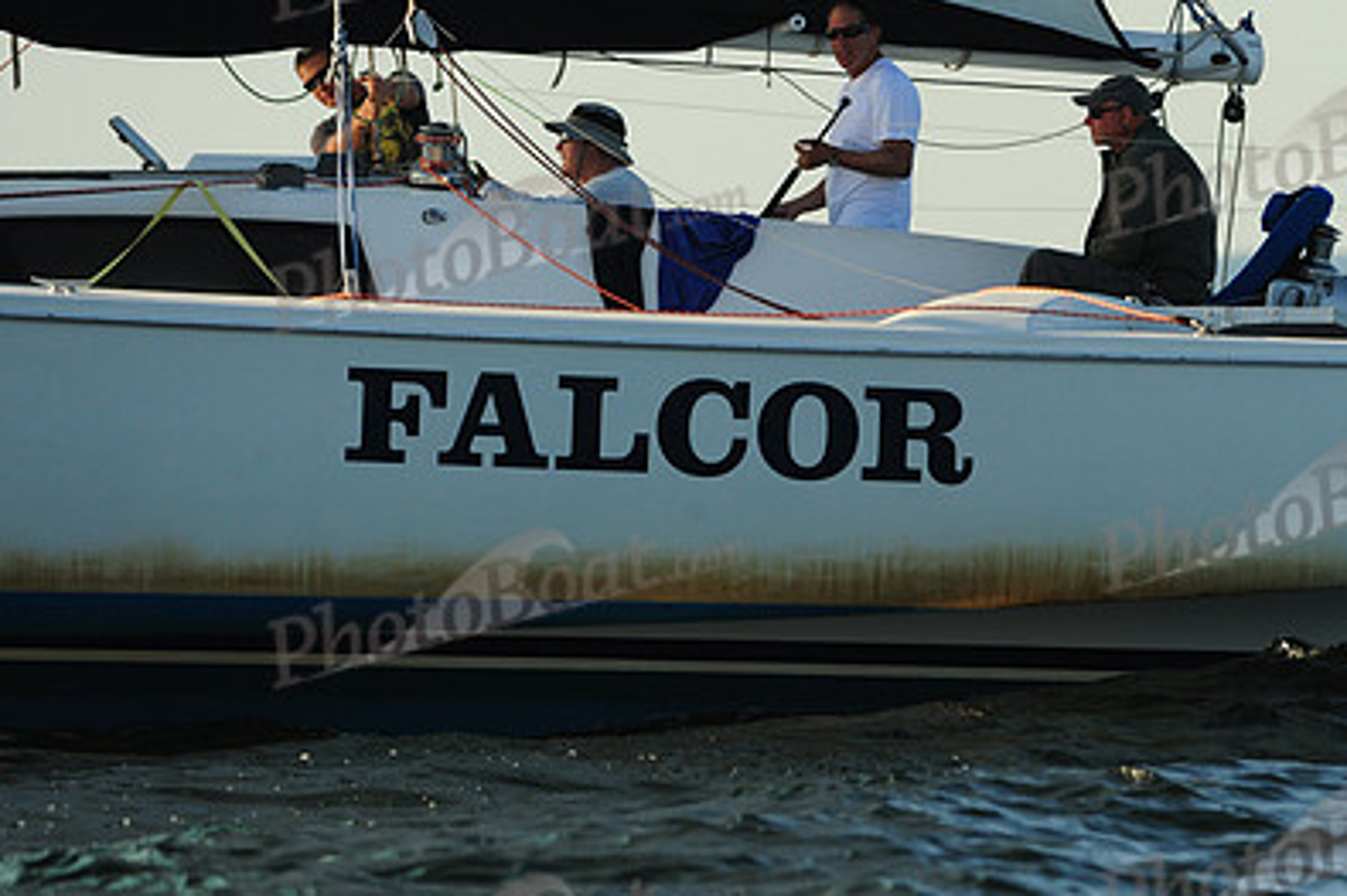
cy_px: 375
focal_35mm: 587
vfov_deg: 2.3
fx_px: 21953
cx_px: 924
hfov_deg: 3.5
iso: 640
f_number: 5.6
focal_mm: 400
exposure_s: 1/1600
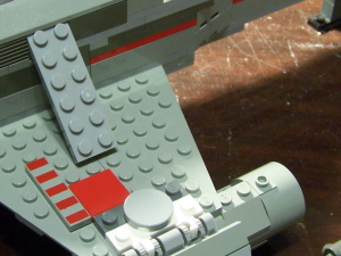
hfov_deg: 24.1
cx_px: 133
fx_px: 798
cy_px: 108
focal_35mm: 81
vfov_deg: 18.2
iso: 140
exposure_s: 1/8
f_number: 2.8
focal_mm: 6.3
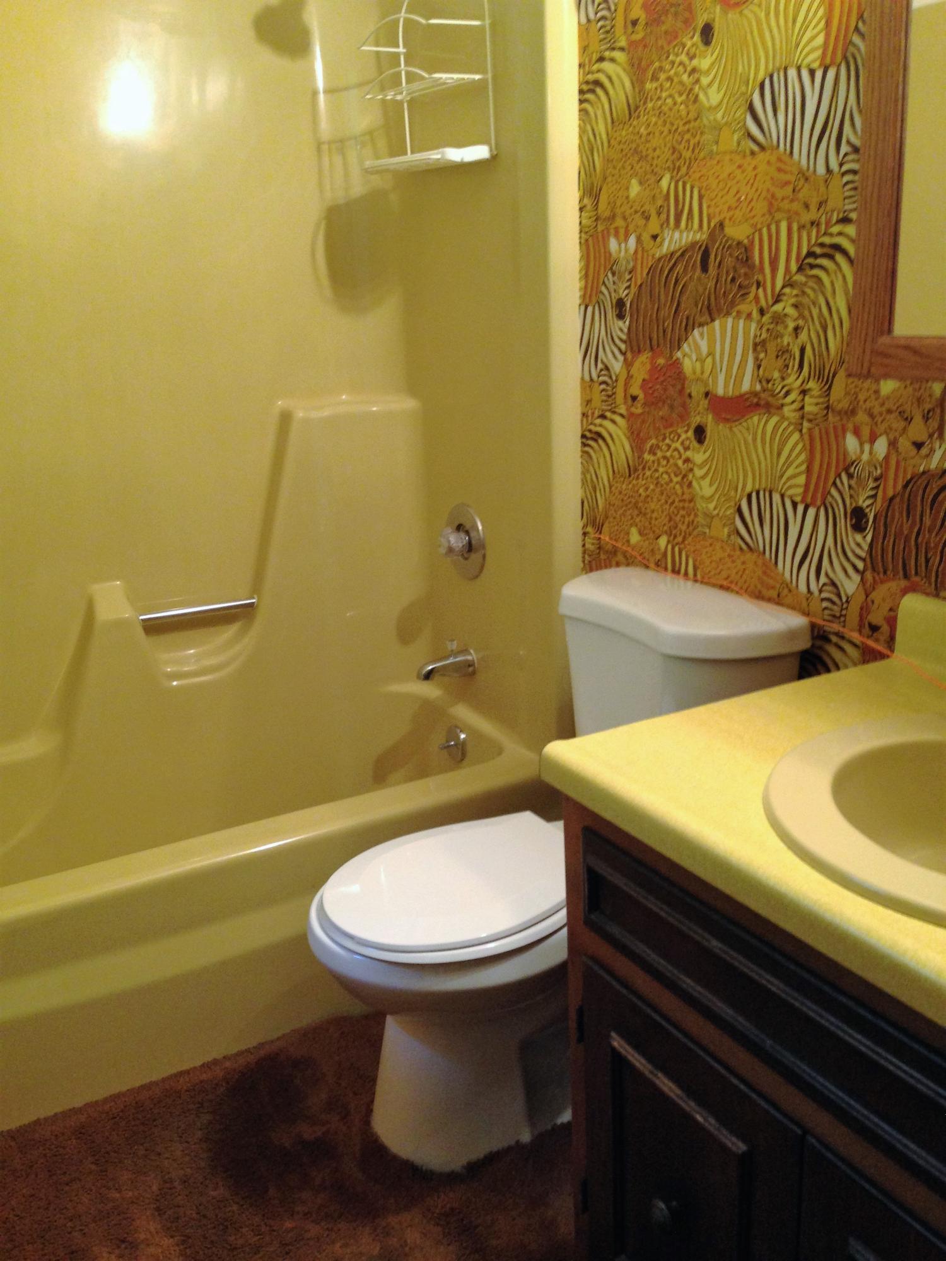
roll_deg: +1.6
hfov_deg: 42.9
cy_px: 630
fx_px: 1202
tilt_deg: -14.1
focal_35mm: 33
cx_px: 473
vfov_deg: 55.4
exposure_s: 1/20
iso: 160
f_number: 2.4
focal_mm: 4.12
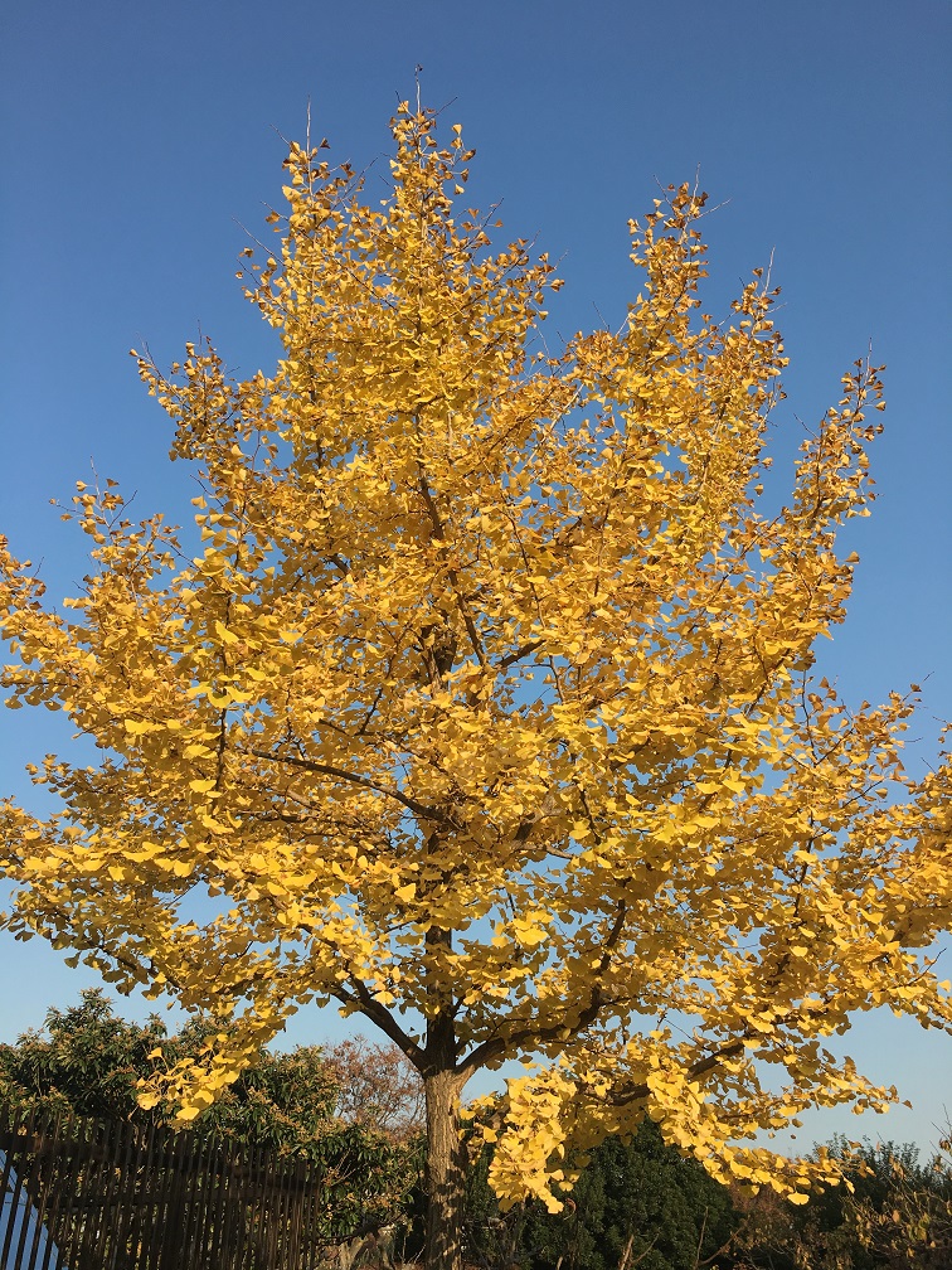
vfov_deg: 61.7
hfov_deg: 48.2
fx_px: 1063
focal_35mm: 29
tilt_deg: +31.4
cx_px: 476
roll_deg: +0.8
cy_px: 635
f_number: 2.2
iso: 25
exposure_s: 1/986
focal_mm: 4.15
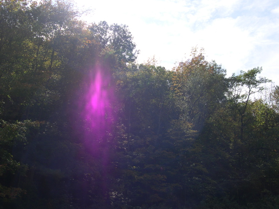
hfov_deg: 49.0
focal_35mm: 38
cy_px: 104
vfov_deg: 37.7
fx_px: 306
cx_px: 140
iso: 100
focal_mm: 8
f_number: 7.6
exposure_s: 1/178
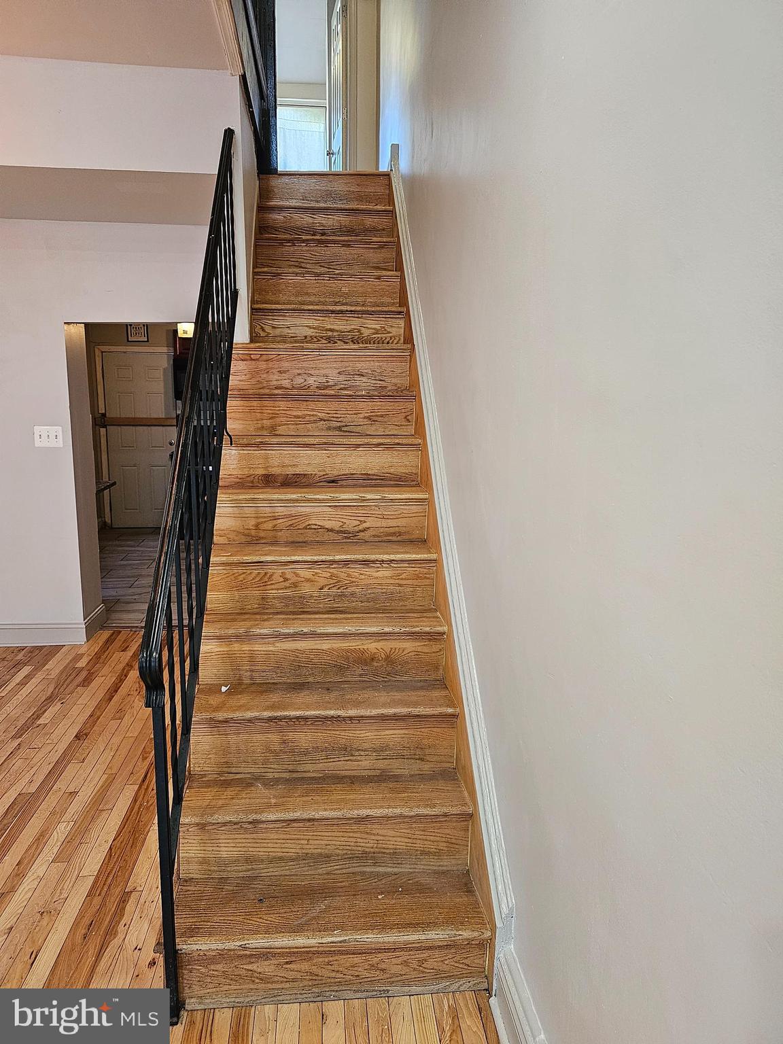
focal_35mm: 23
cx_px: 392
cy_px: 522
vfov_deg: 73.9
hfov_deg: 58.9
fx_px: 694
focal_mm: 6.3
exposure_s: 1/120
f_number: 1.7
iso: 500
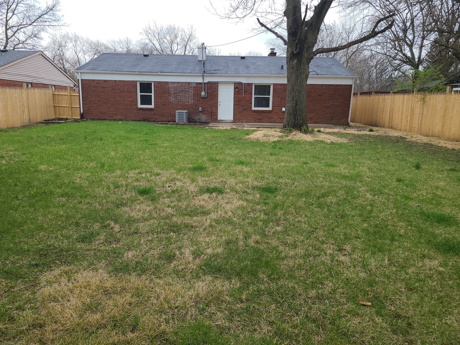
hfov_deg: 67.3
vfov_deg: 53.1
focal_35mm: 26
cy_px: 172
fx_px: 346
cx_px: 230
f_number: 1.8
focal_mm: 5.4
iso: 40
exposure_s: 1/285
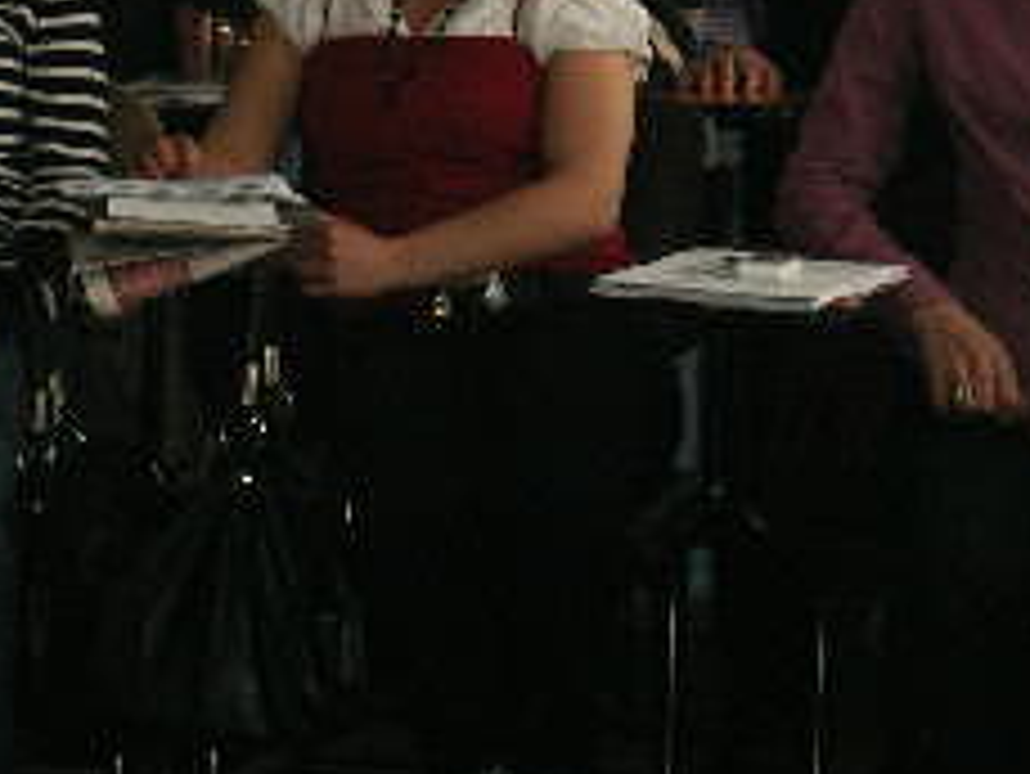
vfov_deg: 7.2
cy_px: -27
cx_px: 85
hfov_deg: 9.5
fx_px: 6163
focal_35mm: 207
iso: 100
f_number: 3.5
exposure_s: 1/40
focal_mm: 15.4
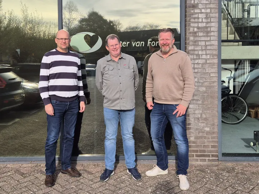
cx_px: 130
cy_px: 97
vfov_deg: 58.9
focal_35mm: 23
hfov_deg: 73.9
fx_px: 172
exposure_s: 1/1312
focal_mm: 5.4
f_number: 1.8
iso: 25
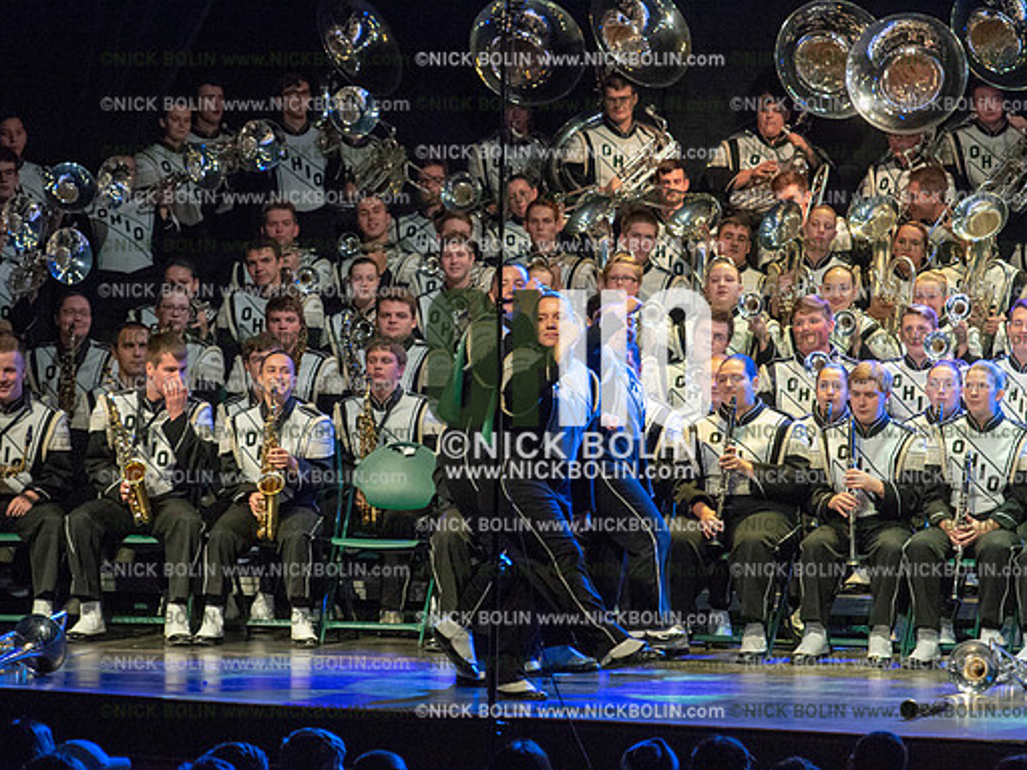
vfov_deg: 6.5
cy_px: 384
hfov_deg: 8.6
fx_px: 6792
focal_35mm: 229
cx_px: 569
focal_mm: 210
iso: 8000
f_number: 5.6
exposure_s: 1/400
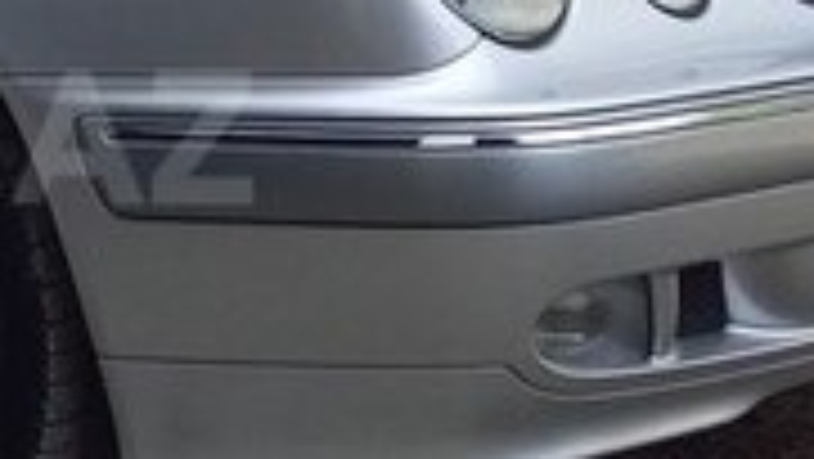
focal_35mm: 123
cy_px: 137
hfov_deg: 16.6
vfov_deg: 9.9
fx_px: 2656
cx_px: -207
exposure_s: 1/224
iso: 40
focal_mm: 3.3
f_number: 2.2
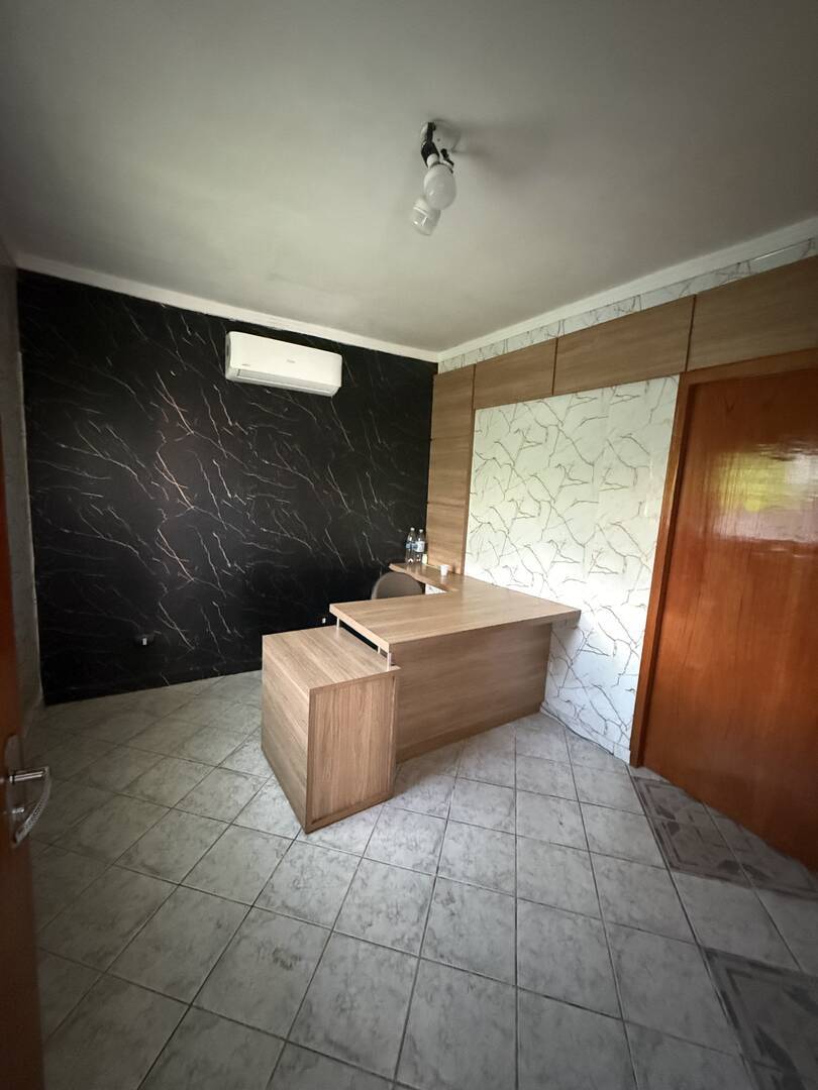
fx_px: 441
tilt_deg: -7.8
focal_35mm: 14
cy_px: 545
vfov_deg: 102.1
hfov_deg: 85.7
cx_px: 409
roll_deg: -3.8
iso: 1600
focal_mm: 2.22
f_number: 2.2
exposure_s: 1/34
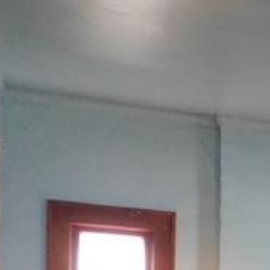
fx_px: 1085
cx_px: 665
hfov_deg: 11.5
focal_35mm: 123
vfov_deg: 13.0
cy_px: 464
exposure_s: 1/30
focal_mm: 4.3
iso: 320
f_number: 3.3
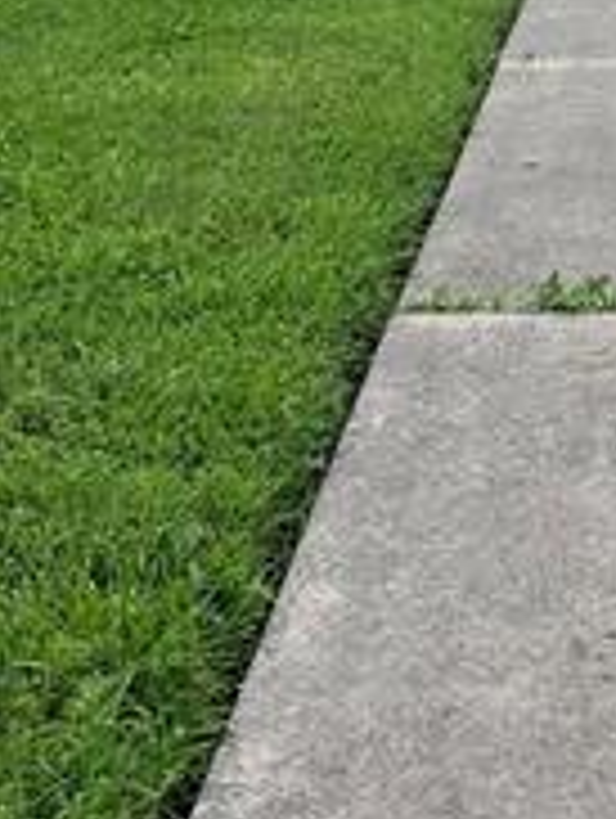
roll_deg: -0.3
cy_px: -162
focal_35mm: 101
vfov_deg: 18.4
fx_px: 2391
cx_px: 782
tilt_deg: +1.6
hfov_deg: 14.1
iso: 80
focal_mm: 6.86
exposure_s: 1/2469
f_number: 1.78
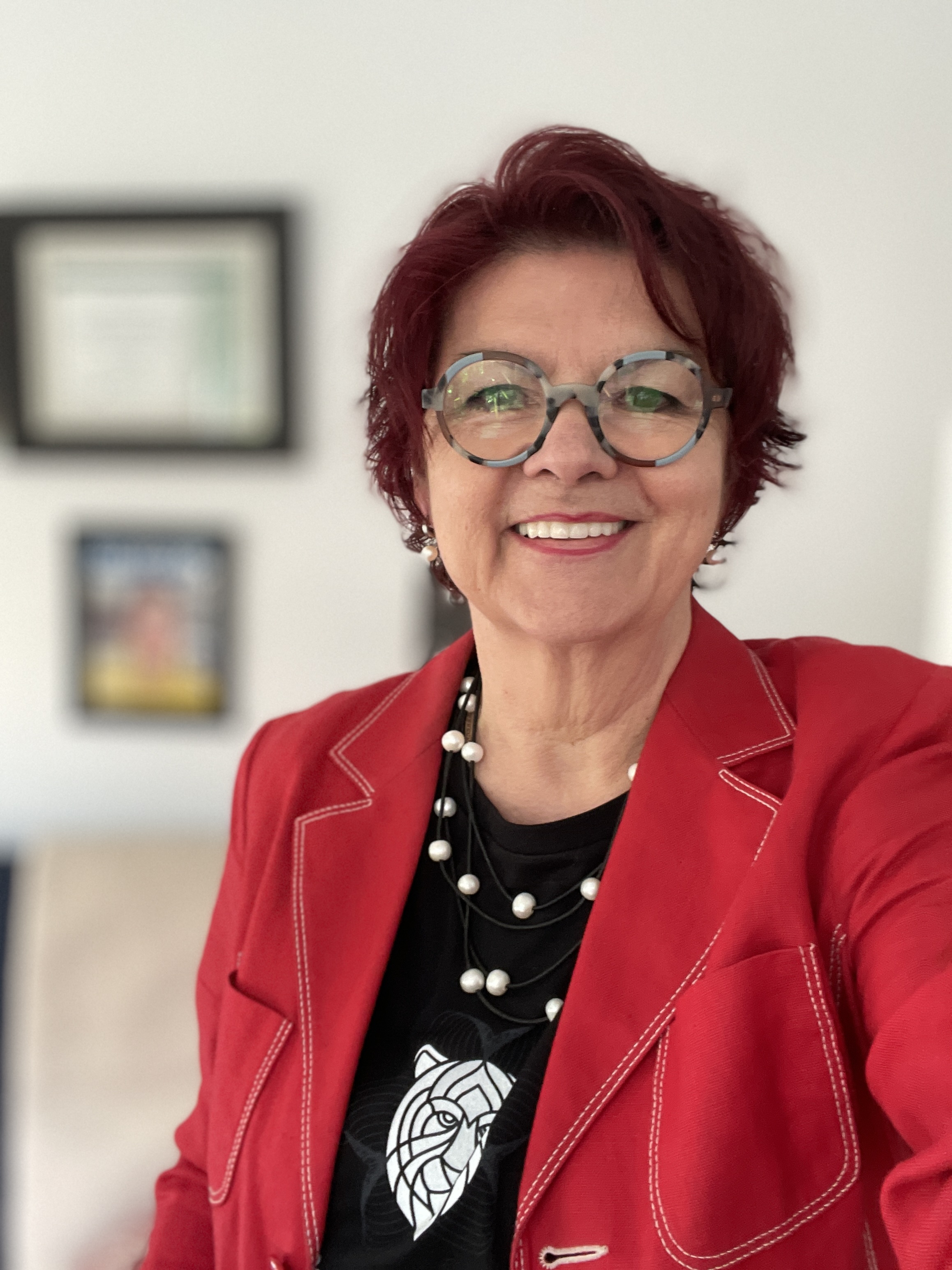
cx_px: 476
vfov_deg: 60.0
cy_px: 635
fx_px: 1100
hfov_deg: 46.8
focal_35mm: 30
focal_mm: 2.71
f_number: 2.2
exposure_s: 1/60
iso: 320
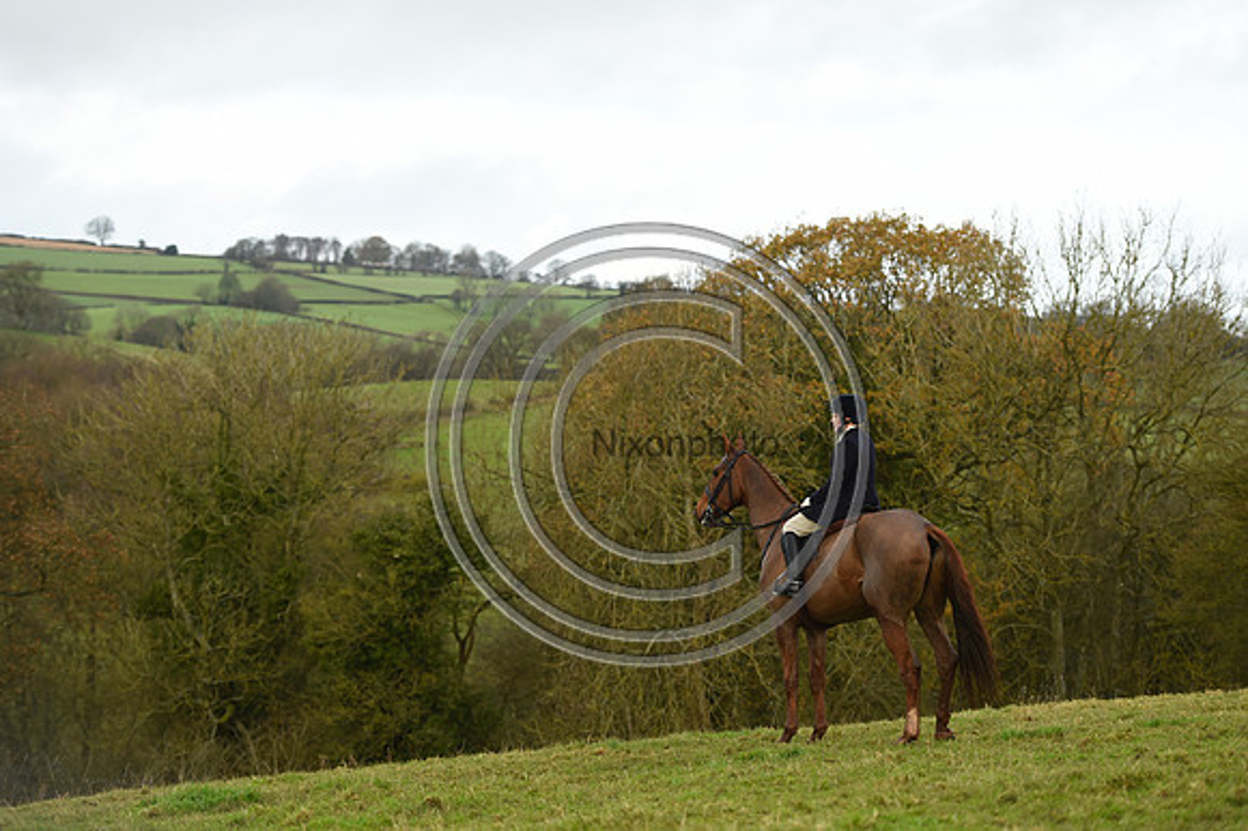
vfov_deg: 14.8
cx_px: 624
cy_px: 416
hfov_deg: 22.2
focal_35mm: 92
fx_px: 3187
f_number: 3.2
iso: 360
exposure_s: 1/1000
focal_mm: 92
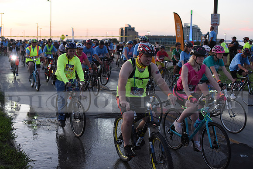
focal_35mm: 50
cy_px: 84
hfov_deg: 39.6
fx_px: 351
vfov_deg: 27.0
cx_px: 126
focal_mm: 50
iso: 2500
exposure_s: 1/400
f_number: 3.2
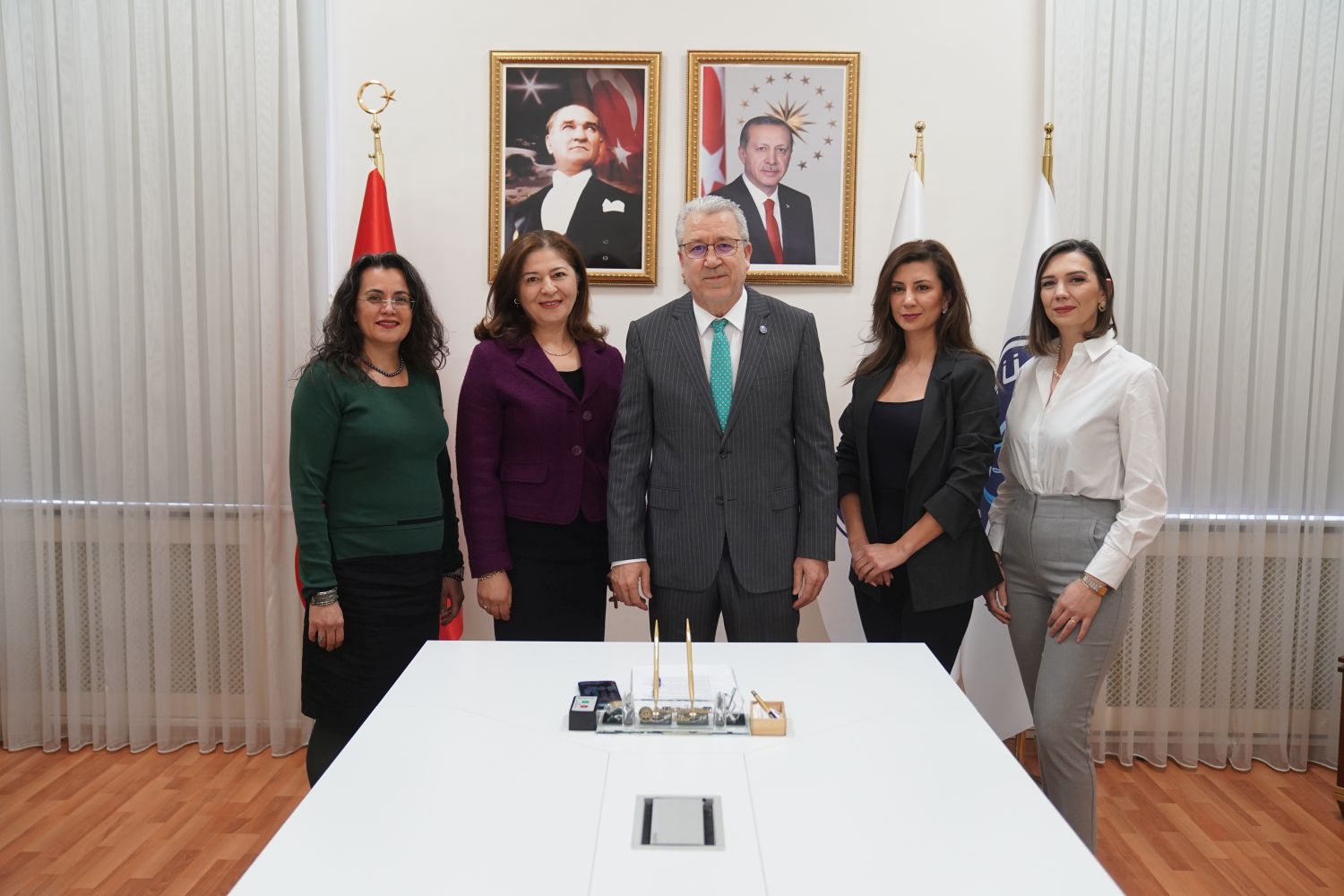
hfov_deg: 58.7
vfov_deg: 41.1
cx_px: 672
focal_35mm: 32
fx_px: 1195
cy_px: 448
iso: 1600
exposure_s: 1/125
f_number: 3.2
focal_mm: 32
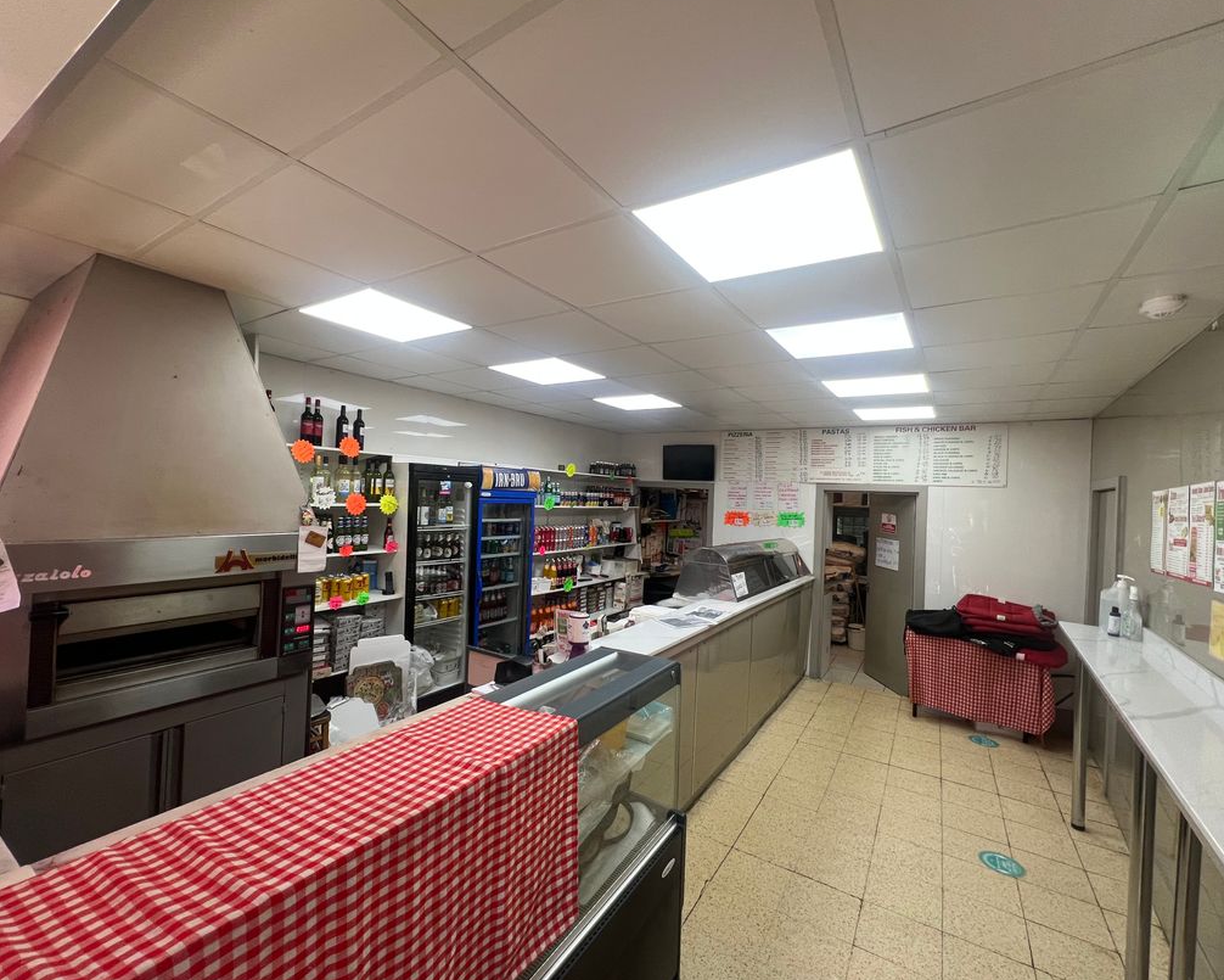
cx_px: 596
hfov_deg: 100.7
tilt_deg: -2.1
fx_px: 507
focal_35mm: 14
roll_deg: -2.2
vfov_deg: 88.0
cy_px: 489
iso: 100
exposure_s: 1/99
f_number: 1.8
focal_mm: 1.57
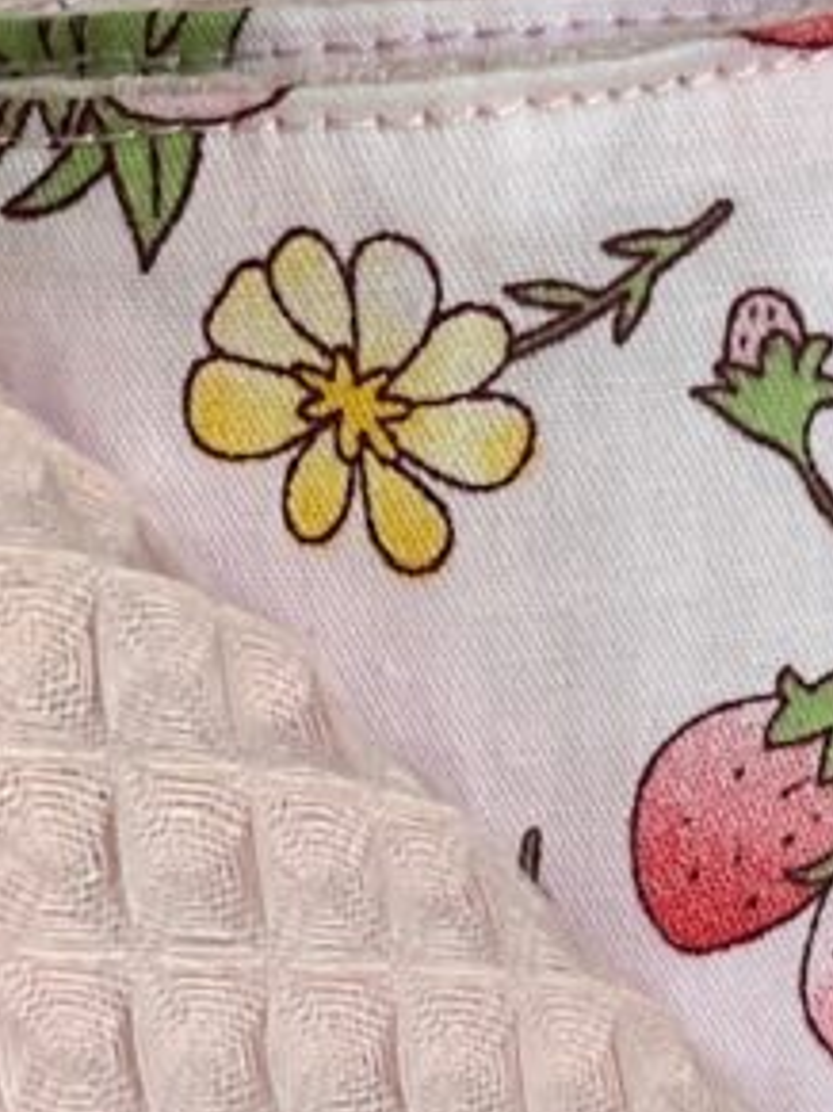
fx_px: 3275
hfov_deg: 14.4
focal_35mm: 102
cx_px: 730
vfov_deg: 17.4
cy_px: 1662
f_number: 1.8
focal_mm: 3
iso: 20
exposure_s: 1/149
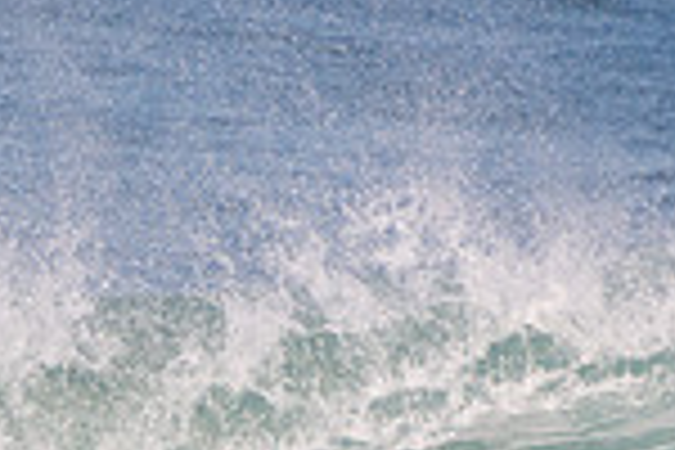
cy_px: 605
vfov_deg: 0.6
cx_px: 36
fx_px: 43478
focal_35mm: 2319
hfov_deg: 0.9
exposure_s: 1/1250
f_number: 5.6
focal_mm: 400
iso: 180
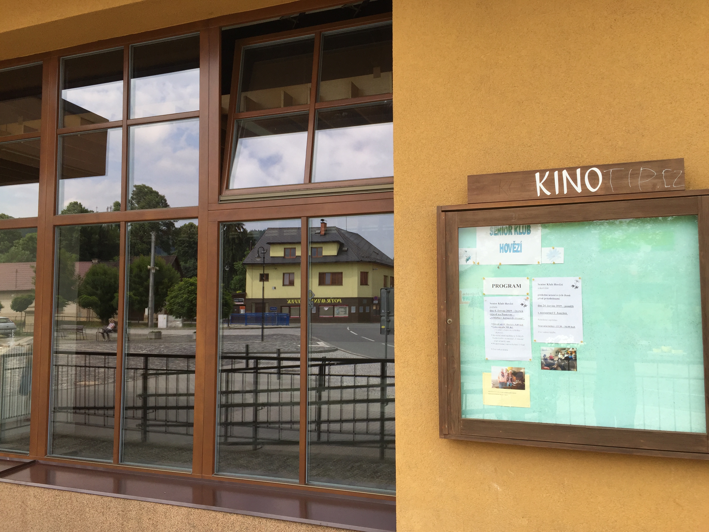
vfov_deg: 48.2
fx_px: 594
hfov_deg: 61.7
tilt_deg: +4.2
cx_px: 354
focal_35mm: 29
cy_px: 266
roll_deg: -2.1
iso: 32
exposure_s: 1/573
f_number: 2.2
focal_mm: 4.15
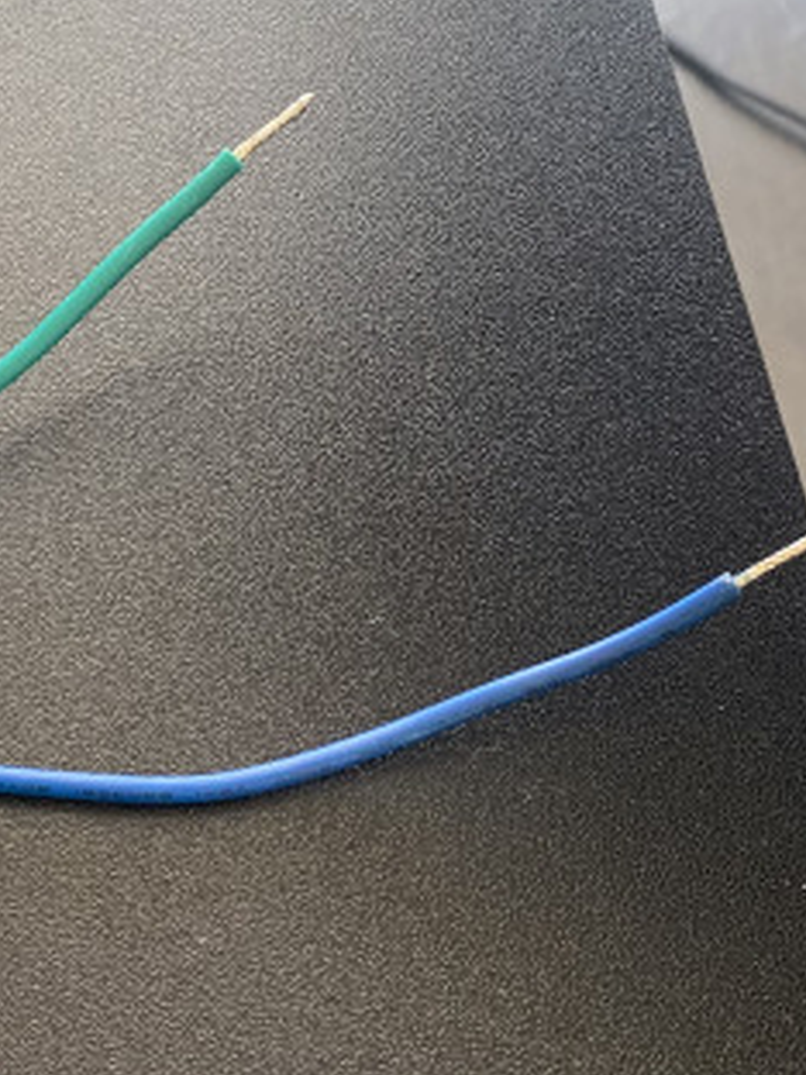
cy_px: 656
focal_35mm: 71
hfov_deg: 19.1
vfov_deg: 27.3
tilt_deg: -69.4
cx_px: -262
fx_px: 2204
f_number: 1.8
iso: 125
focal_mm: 4.25
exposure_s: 1/83
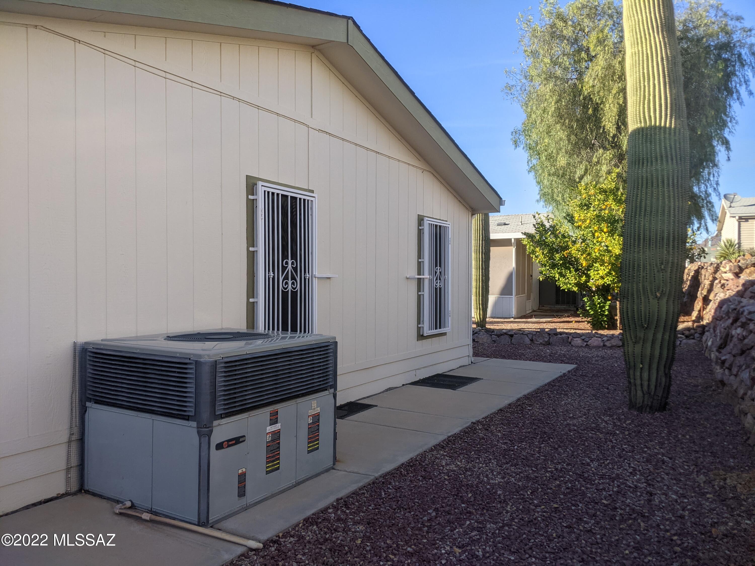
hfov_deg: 65.3
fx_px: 589
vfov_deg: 51.4
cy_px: 283
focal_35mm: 27
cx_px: 378
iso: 58
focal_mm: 4.44
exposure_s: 1/1381
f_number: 1.8
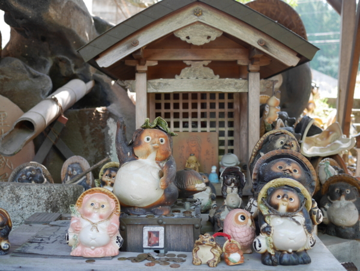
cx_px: 180
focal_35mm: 40
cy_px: 136
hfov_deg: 46.8
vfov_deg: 36.0
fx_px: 416
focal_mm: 20
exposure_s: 1/160
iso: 200
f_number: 2.2
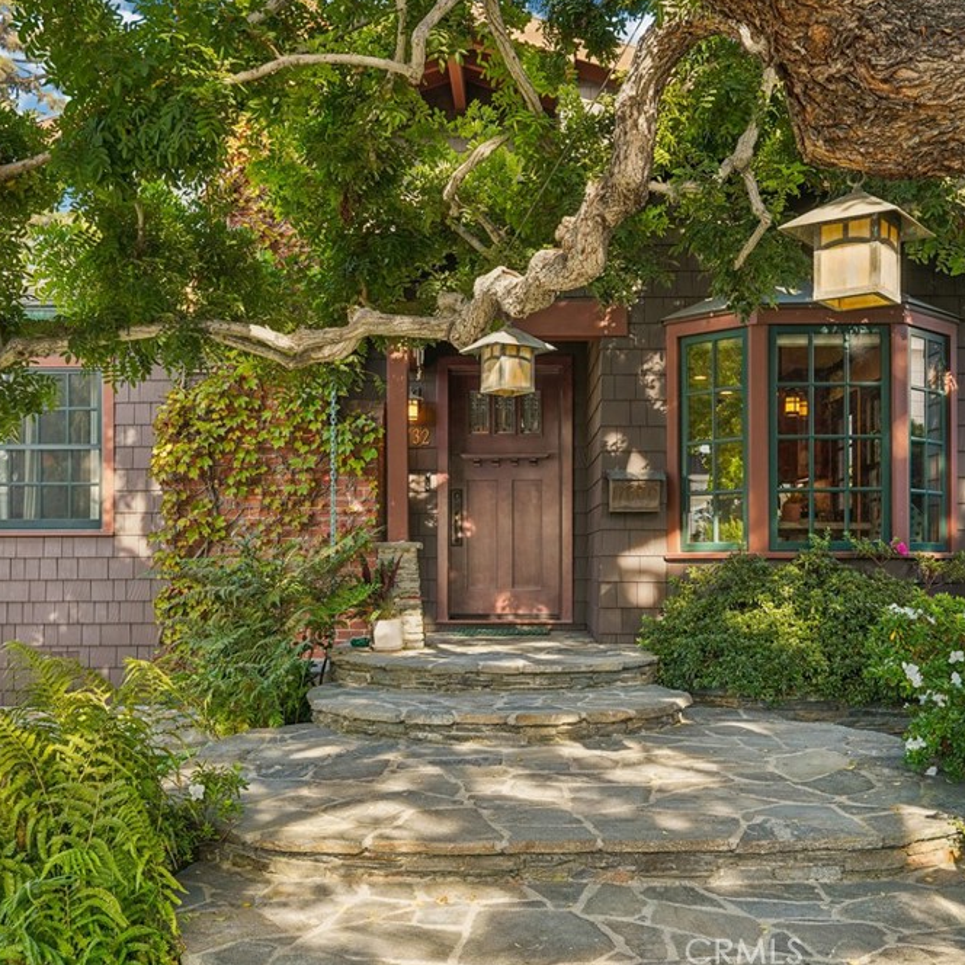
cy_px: 476
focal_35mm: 38
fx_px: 1199
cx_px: 494
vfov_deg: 43.9
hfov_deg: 43.9
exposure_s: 1/50
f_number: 8
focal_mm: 29
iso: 400
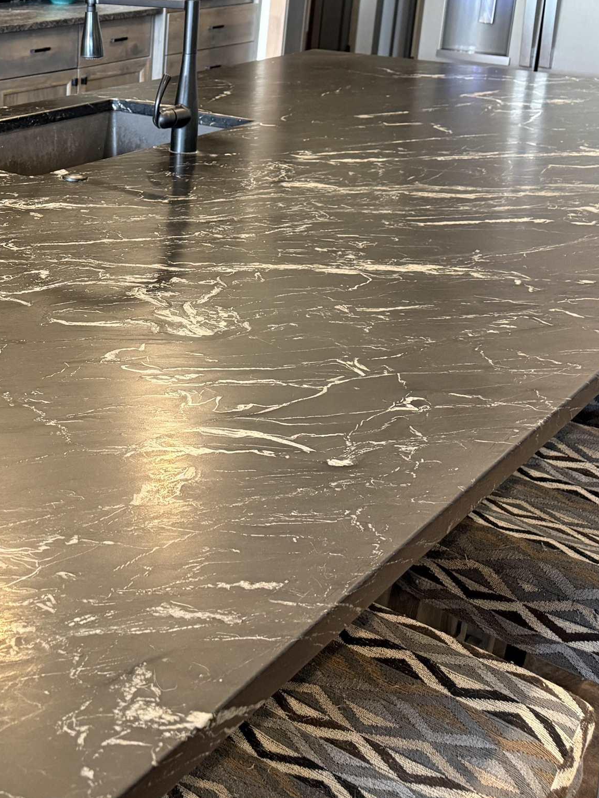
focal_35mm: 48
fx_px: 1107
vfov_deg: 38.7
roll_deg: -0.8
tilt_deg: -16.0
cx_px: -6
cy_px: 206
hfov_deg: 28.3
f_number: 1.78
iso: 400
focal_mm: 6.76
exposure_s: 1/60
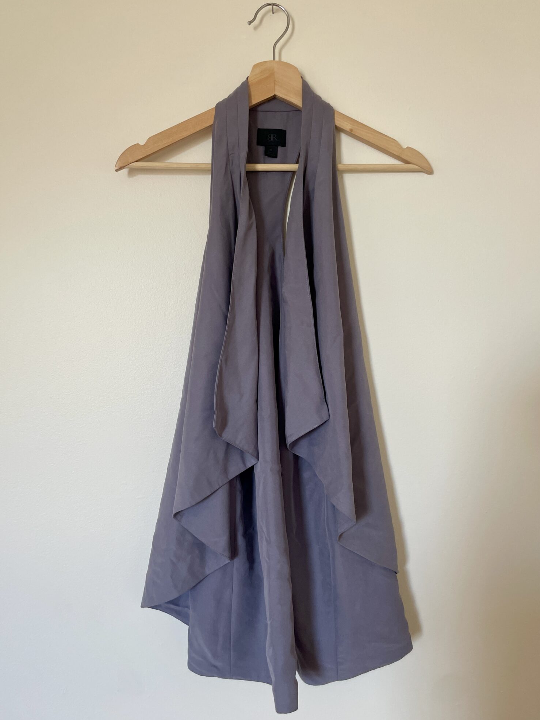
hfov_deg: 51.4
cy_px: 361
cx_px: 269
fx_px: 562
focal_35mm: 27
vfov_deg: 65.3
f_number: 1.6
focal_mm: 4.2
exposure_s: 1/113
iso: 125
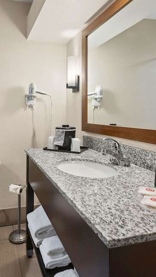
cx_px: 48
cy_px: 138
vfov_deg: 78.7
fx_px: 169
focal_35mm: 23
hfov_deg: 48.4
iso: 500
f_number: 8
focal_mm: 14
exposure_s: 1/6
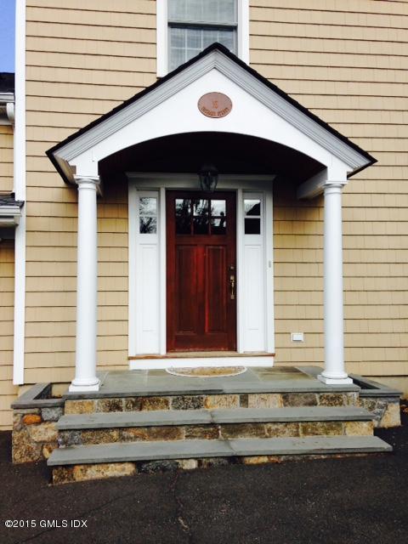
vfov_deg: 55.4
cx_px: 204
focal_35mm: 33
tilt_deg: +3.6
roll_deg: -0.3
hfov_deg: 42.9
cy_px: 272
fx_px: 519
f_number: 2.4
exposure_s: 1/1178
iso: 50
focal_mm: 4.12
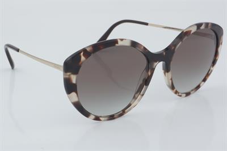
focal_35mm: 82
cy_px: 76
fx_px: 520
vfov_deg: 16.5
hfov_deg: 24.6
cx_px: 114
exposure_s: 1/4
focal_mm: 55
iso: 100
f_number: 32
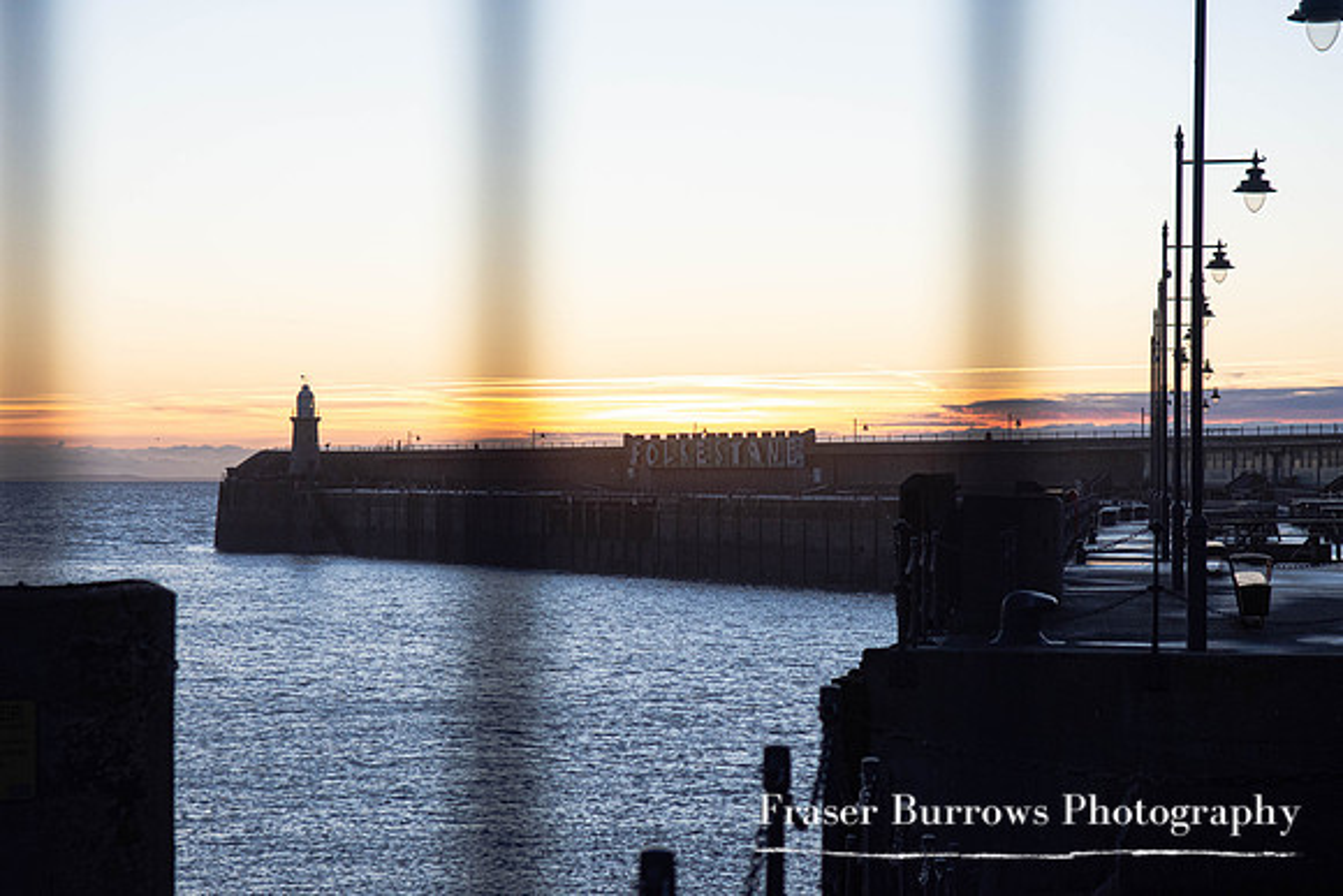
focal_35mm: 82
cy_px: 448
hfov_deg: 24.6
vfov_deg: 16.6
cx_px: 672
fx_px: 3078
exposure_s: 1/640
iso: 800
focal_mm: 55
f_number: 5
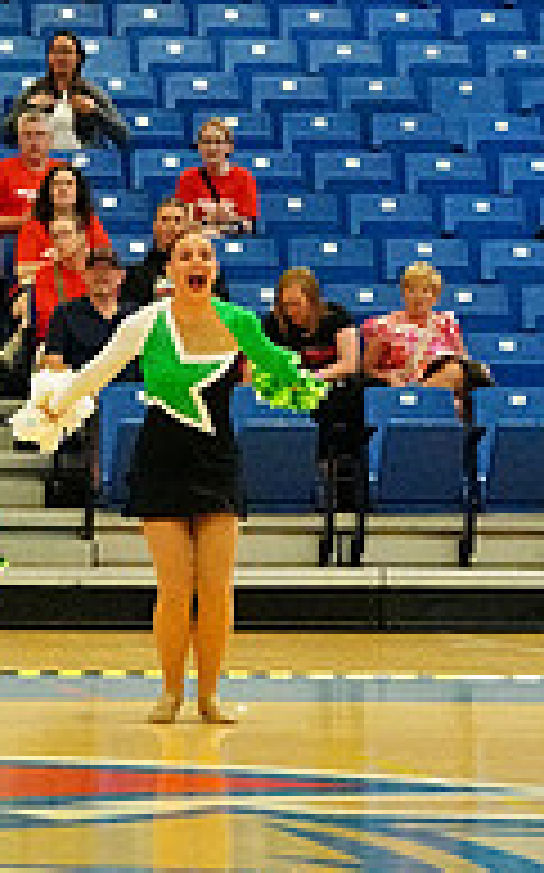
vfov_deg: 8.5
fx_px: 5868
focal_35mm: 247
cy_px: 367
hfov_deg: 5.2
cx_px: -701
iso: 25600
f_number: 4
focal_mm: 81
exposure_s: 1/1000
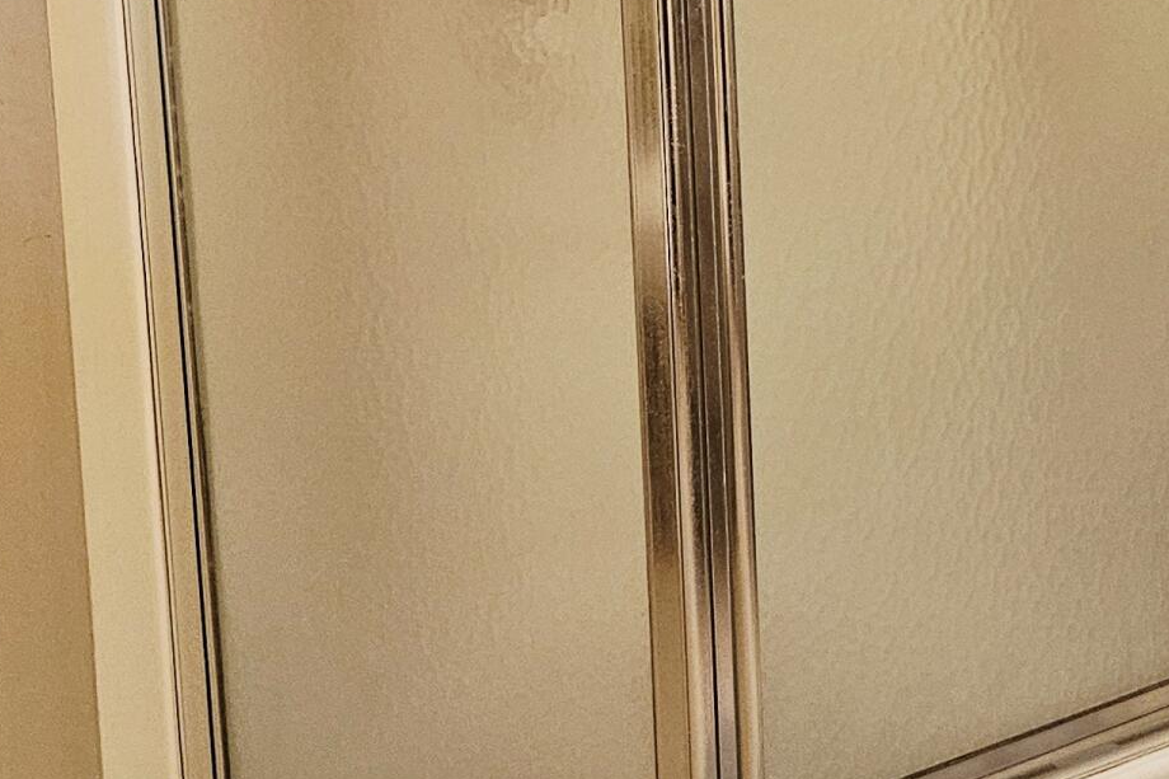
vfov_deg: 17.2
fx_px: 2532
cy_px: 28
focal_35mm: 78
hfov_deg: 24.5
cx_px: 1236
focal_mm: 5.4
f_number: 1.8
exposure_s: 1/120
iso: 250
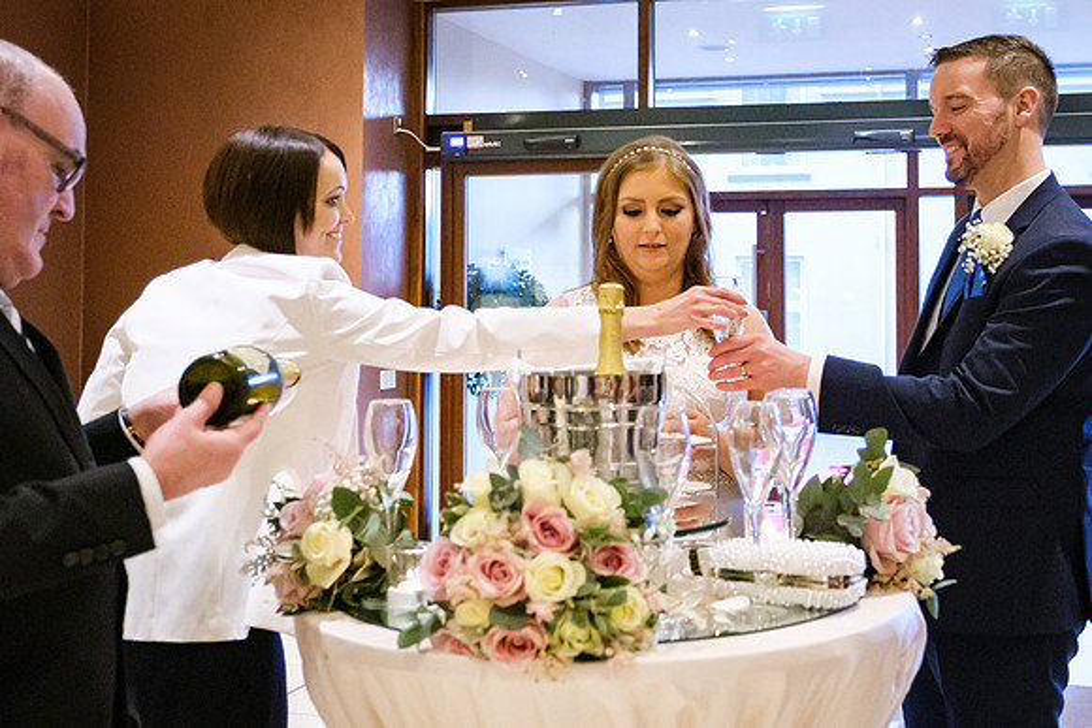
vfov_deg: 29.2
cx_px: 662
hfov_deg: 42.7
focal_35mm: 46
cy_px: 247
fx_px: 1389
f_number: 2.8
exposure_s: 1/160
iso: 5000
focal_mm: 22.7
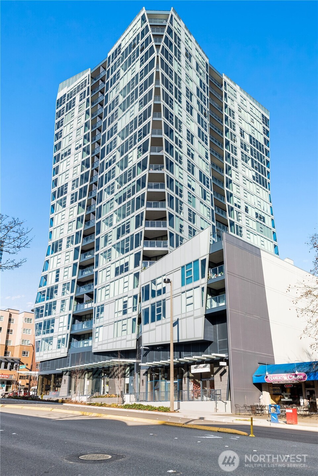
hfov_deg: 53.2
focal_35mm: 24
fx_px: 318
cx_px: 159
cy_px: 238
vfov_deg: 73.7
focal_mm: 24
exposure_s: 1/320
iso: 200
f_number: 8
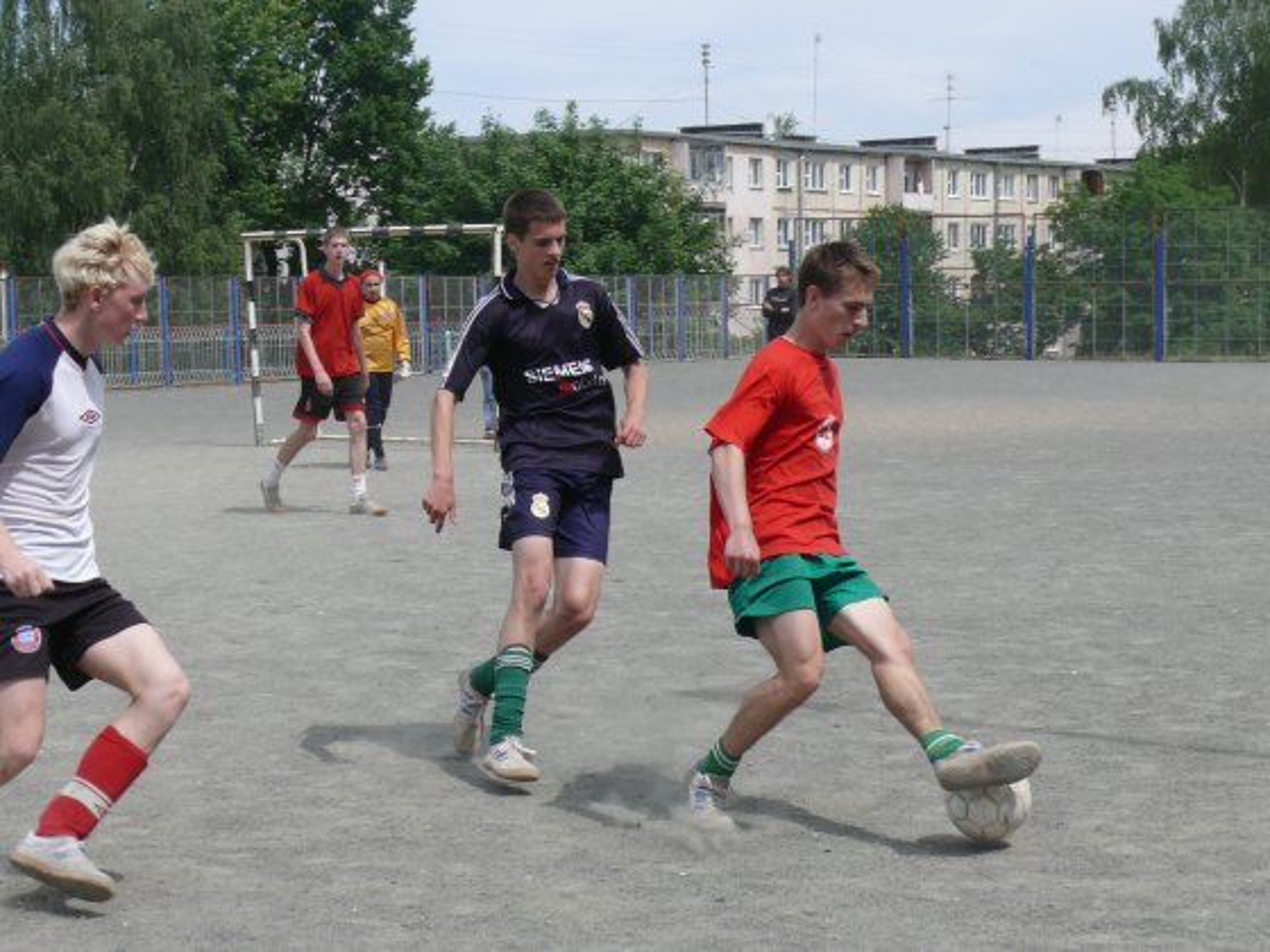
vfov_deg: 19.6
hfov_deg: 26.0
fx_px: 2752
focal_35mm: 75
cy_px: 476
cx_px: 635
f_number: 6.3
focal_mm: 11.5
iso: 100
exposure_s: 1/400
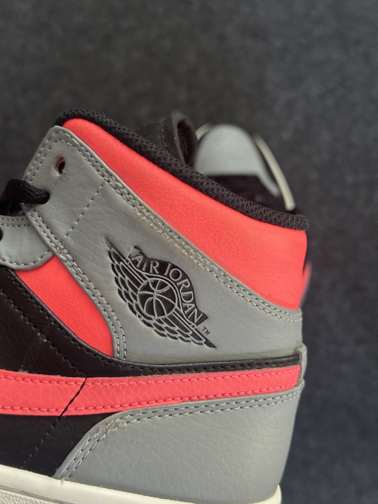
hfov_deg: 30.3
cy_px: 252
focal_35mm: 48
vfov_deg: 39.7
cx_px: 189
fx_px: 699
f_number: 1.78
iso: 200
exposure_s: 1/50
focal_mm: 6.86
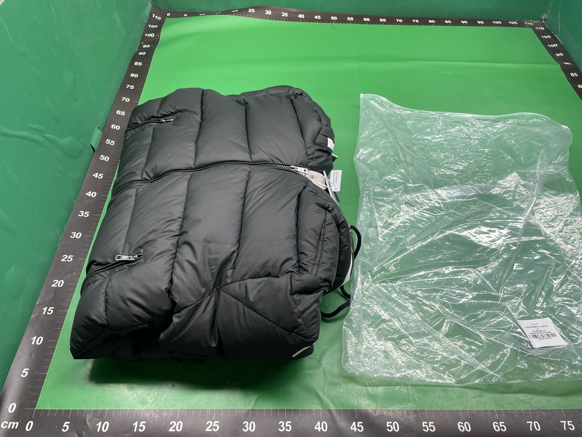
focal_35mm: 26
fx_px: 437
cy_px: 218
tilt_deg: -49.8
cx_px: 291
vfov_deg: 53.1
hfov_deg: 67.3
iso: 64
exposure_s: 1/100
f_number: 1.6
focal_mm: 4.2
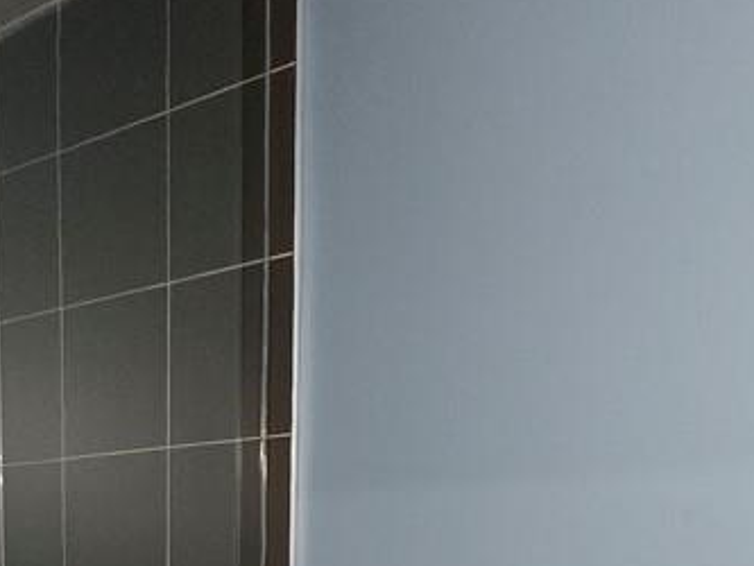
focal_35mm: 40
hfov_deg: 46.7
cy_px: 709
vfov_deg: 29.8
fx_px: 872
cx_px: 333
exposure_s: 1/60
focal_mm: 2.2
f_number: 2.2
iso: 1000
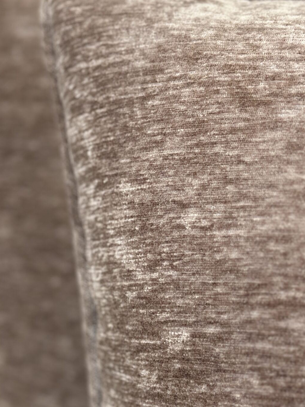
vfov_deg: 21.5
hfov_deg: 16.2
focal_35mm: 91
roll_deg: +1.8
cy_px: 258
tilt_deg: -17.0
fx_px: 1069
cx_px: 158
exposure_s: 1/120
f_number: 1.78
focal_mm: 6.86
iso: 100
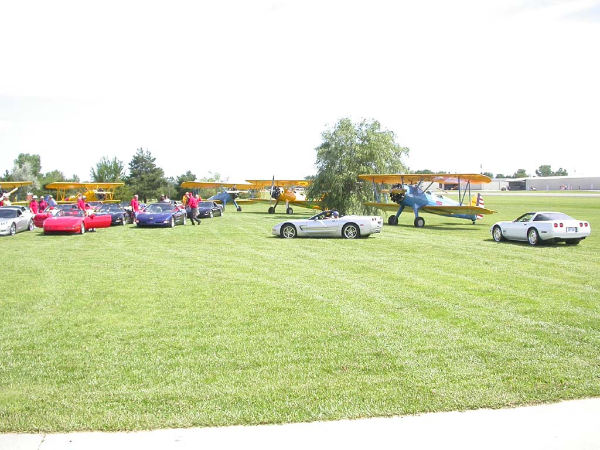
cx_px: 300
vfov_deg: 37.7
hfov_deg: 49.0
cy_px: 225
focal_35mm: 38
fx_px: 659
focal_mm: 7.85
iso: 100
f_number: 2.6
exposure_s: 1/1000
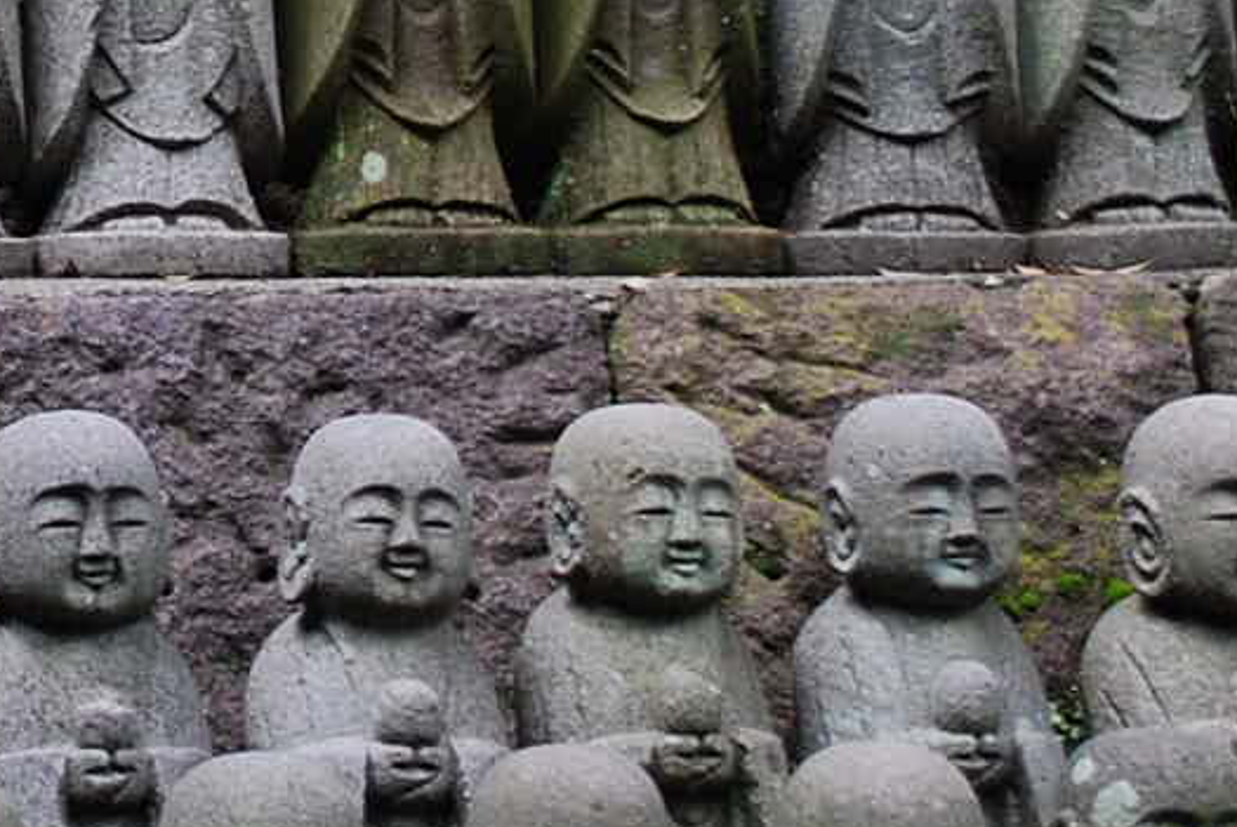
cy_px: -233
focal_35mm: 177
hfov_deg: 11.1
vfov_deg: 7.7
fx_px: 6087
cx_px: -693
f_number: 5
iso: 200
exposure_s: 1/100
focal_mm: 32
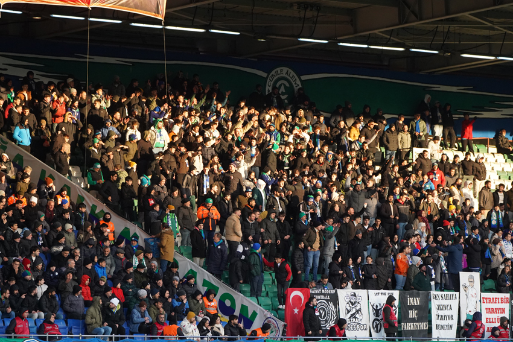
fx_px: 3150
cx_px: 256
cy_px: 171
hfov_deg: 9.3
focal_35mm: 221
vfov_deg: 6.2
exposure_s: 1/2000
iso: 5000
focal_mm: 221
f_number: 5.6
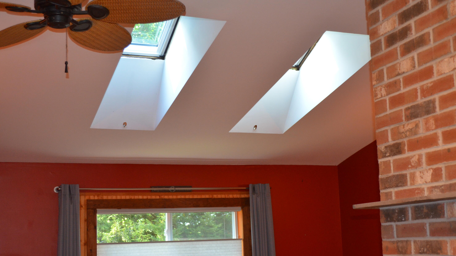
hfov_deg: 40.6
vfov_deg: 23.5
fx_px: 617
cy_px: 143
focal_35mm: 51
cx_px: 232
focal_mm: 32
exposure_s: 1/60
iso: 1000
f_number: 4.8
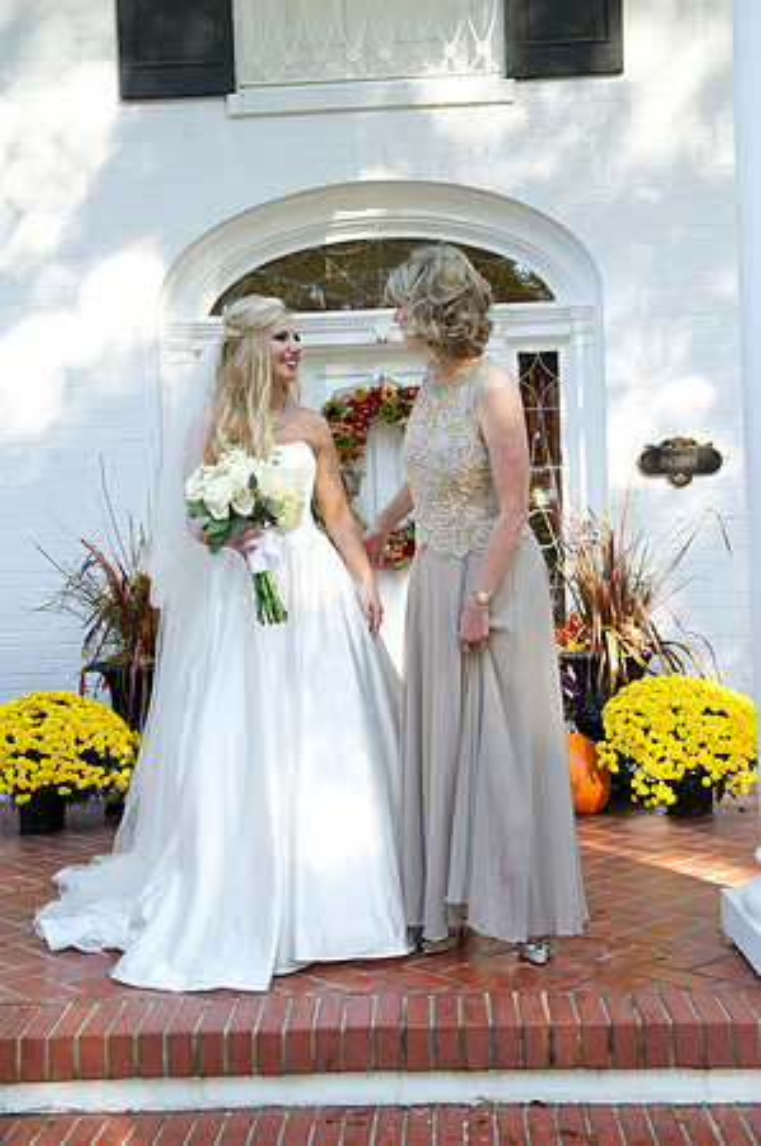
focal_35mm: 44
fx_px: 1398
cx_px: 380
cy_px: 573
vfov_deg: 44.5
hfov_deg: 30.4
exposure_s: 1/160
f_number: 5.6
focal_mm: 44
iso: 500
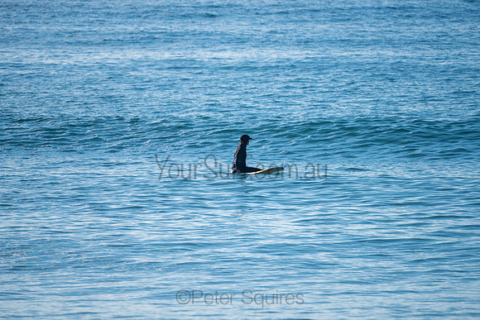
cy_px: 156
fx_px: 7982
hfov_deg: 3.4
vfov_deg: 2.3
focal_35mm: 599
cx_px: 245
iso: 31
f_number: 5.6
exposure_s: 1/400
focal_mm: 500
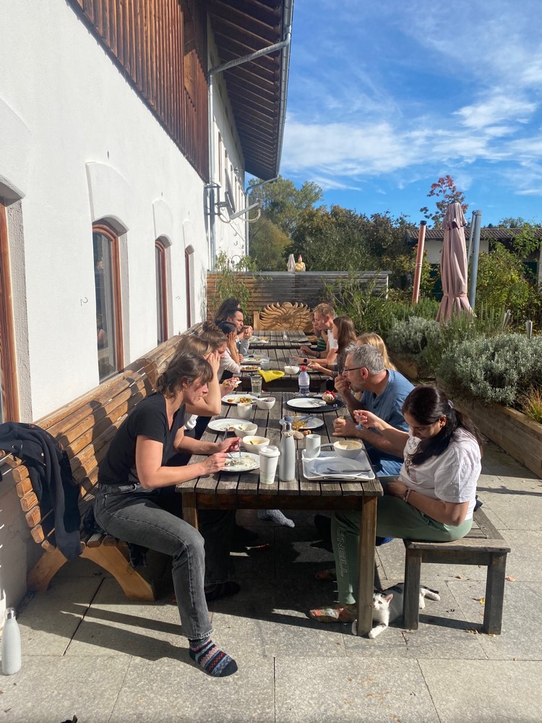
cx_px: 271
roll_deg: +1.5
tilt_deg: -6.3
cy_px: 362
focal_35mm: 26
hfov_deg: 53.1
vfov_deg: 67.3
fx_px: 543
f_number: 1.8
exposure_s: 1/3610
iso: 32
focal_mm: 4.25
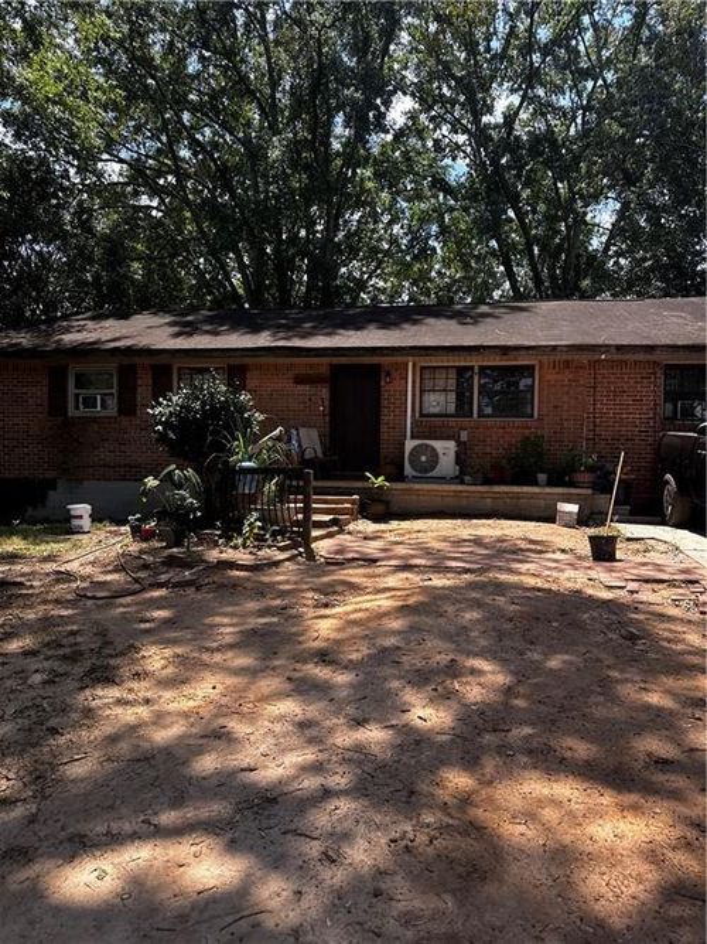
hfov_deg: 56.8
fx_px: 654
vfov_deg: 71.6
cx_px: 354
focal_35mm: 24
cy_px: 472
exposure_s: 1/1131
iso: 80
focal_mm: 6.76
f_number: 1.78
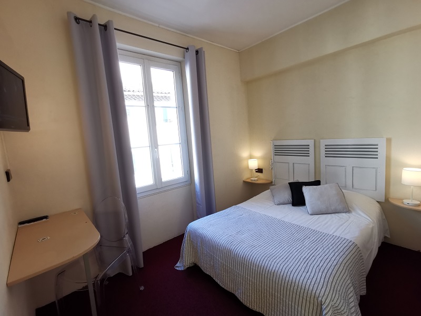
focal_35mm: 16
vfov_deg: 78.1
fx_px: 195
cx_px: 210
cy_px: 158
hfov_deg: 94.5
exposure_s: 1/120
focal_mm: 2.35
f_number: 2.2
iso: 320
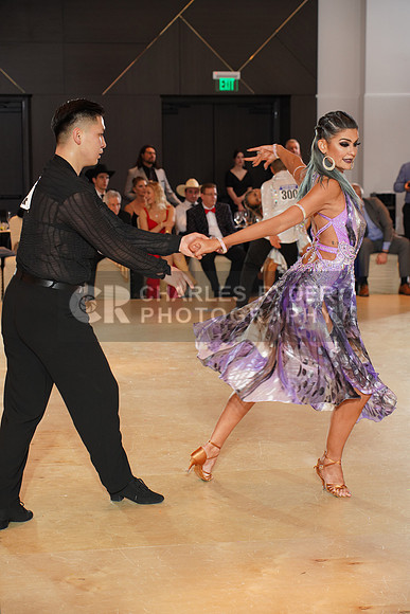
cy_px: 307
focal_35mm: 105
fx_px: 1793
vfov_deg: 19.5
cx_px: 205
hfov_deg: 13.0
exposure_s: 1/200
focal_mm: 105
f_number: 5.6
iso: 1250
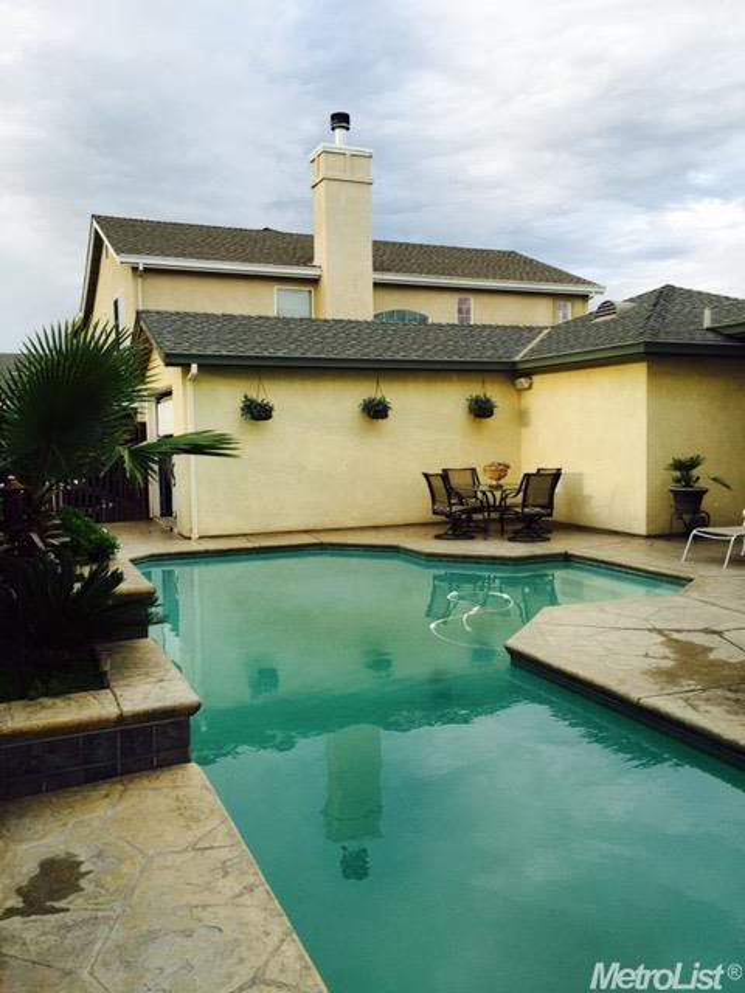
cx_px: 372
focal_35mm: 29
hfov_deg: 48.2
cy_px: 496
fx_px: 832
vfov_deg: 61.7
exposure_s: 1/412
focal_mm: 4.15
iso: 32
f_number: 2.2
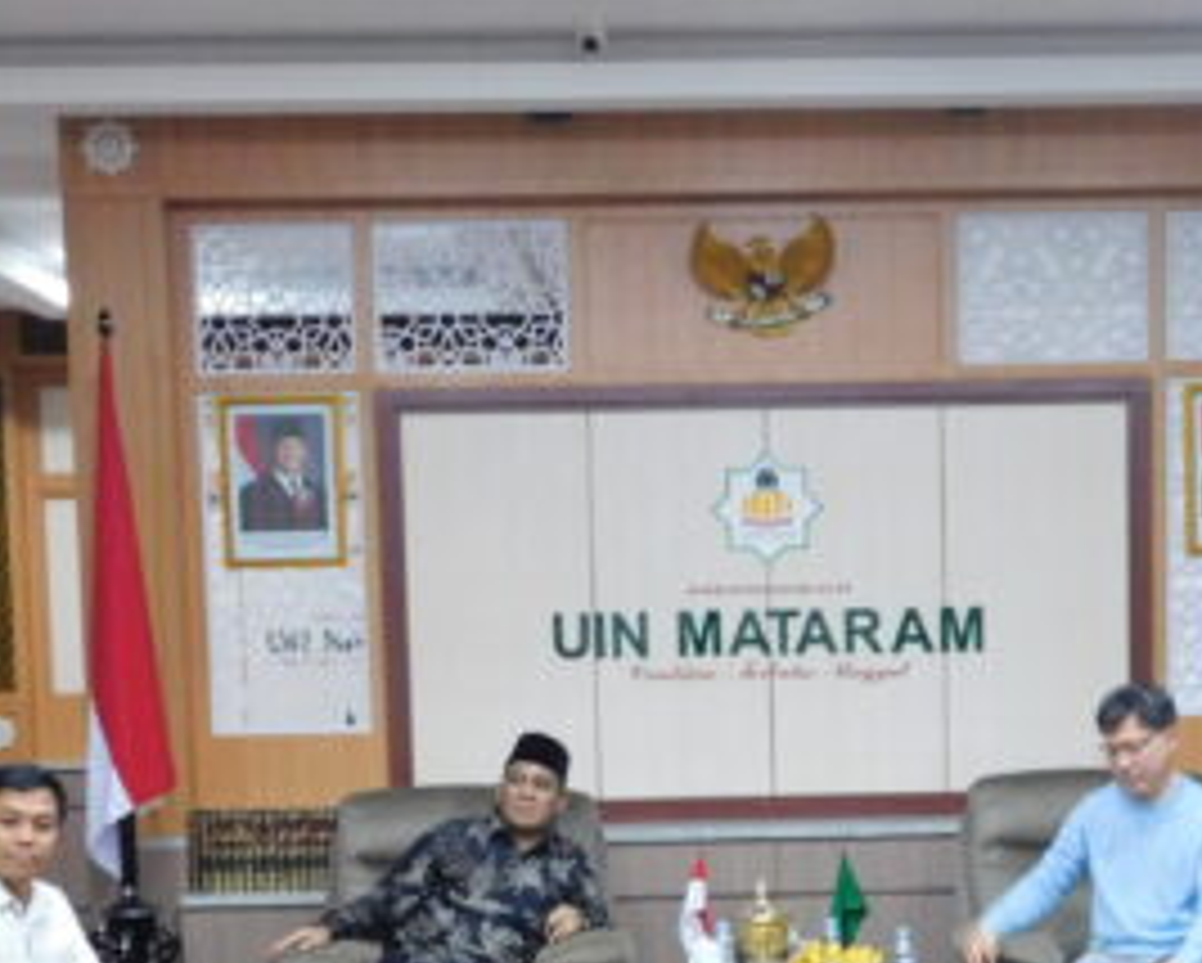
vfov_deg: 18.9
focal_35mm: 79
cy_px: 972
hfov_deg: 24.0
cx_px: 842
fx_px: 2812
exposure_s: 1/8
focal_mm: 6.3
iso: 560
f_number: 3.5
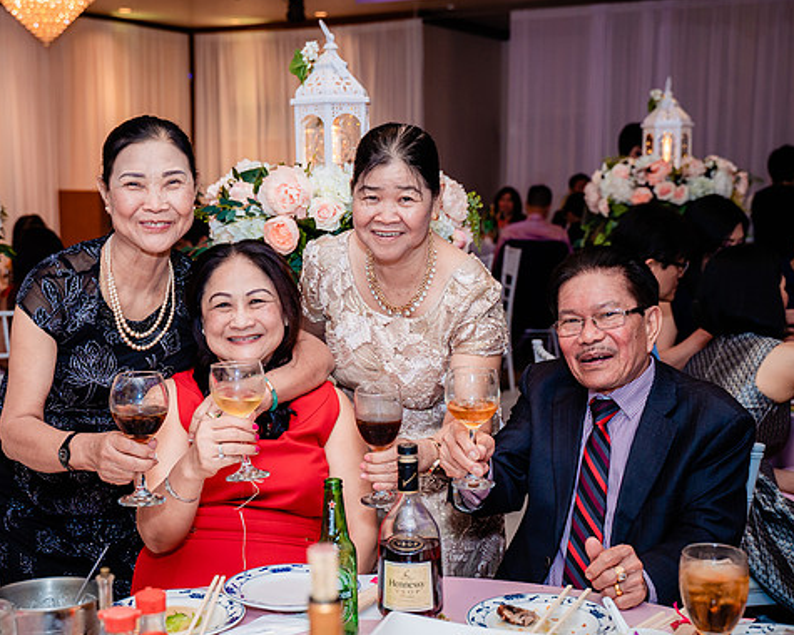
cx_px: 334
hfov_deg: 36.6
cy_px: 316
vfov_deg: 29.7
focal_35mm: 51
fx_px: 1198
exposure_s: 1/160
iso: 640
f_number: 3.5
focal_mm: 40
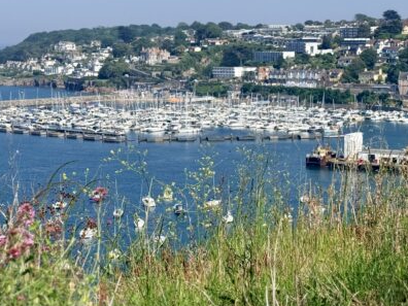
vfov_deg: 15.9
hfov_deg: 21.1
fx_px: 1096
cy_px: 151
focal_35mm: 93
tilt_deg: -5.0
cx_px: 181
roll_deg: +0.7
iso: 64
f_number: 1.78
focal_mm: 6.76
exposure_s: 1/7874
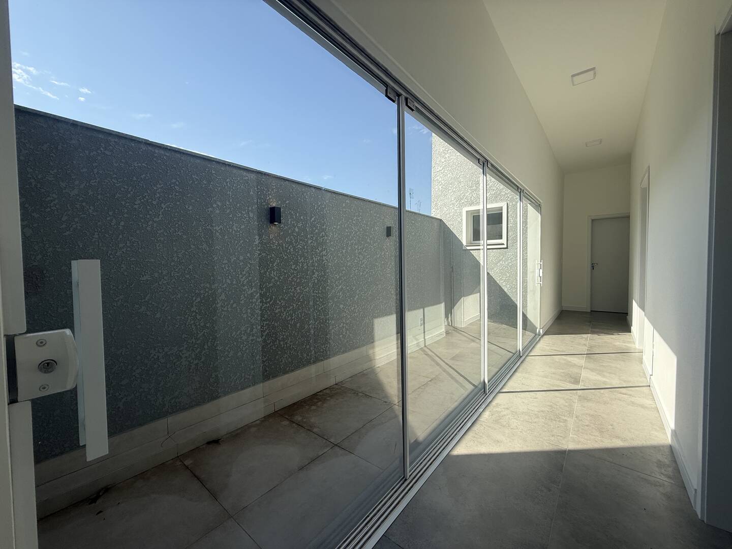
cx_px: 366
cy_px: 274
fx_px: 296
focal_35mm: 14
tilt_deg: -1.6
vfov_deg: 85.7
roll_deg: +0.5
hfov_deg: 102.1
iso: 50
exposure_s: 1/1105
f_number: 2.2
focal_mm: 2.22
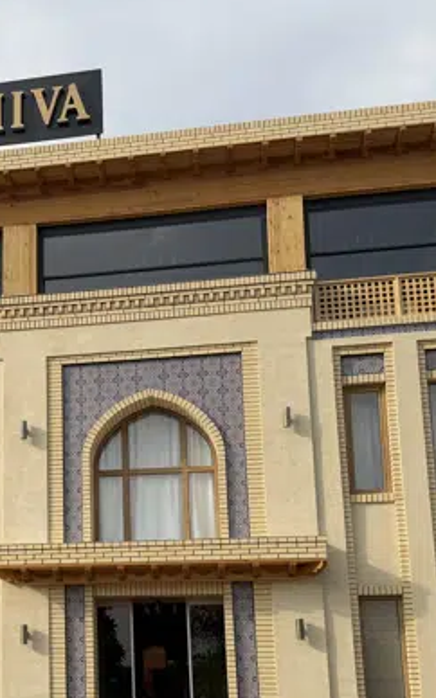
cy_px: 488
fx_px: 1066
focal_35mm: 56
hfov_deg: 22.3
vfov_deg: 35.8
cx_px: 3
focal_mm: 6.76
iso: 80
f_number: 1.78
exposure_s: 1/3953
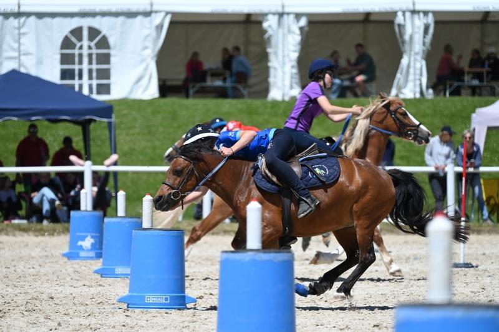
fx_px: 3324
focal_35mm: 240
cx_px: 250
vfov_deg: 5.7
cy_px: 166
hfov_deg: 8.6
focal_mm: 240
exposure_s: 1/1250
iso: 180
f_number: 5.6
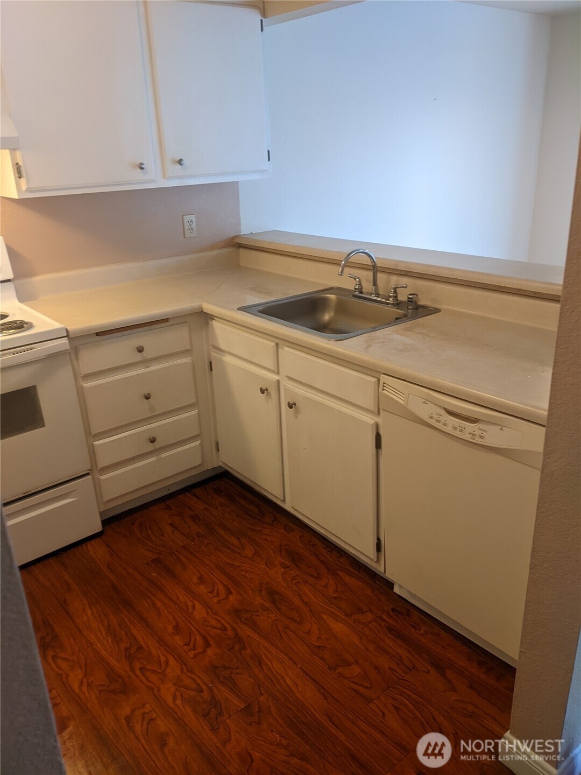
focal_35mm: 27
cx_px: 290
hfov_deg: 51.4
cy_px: 388
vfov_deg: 65.3
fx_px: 604
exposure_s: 1/24
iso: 90
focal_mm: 4.44
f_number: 1.8
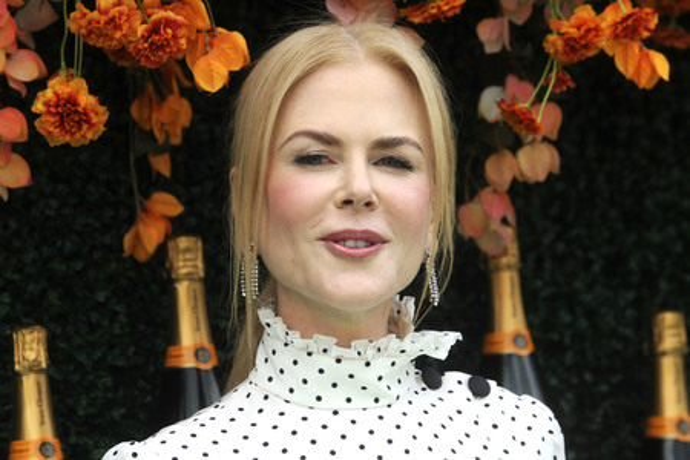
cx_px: 345
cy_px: 230
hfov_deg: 10.3
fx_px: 3833
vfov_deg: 6.9
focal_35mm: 200
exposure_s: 1/1600
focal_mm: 200
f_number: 8
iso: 640
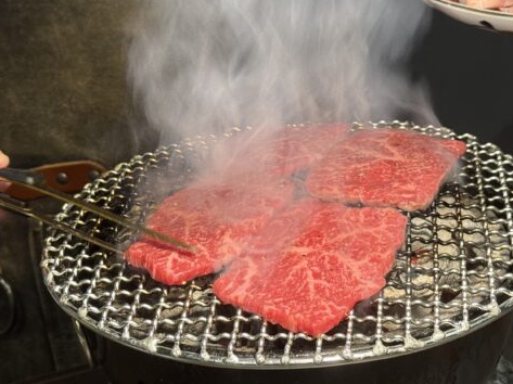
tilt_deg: -23.6
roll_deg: +4.8
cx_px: 284
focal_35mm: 78
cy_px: 183
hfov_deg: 25.0
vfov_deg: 18.9
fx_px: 1155
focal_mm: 6.76
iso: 160
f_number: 1.78
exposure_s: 1/60
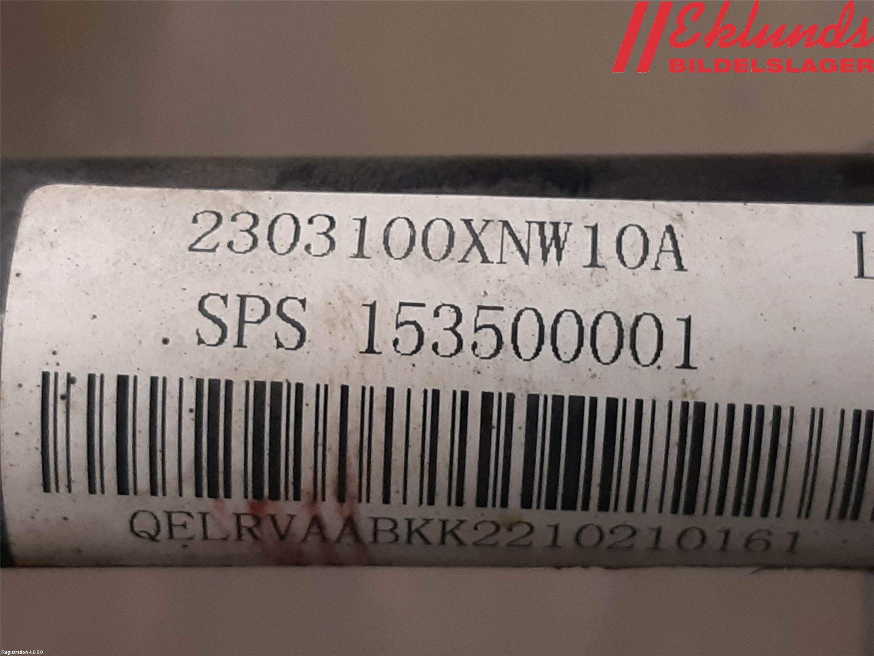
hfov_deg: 67.3
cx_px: 437
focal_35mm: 26
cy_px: 328
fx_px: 656
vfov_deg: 53.1
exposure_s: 1/50
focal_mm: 3.93
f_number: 1.7
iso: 160
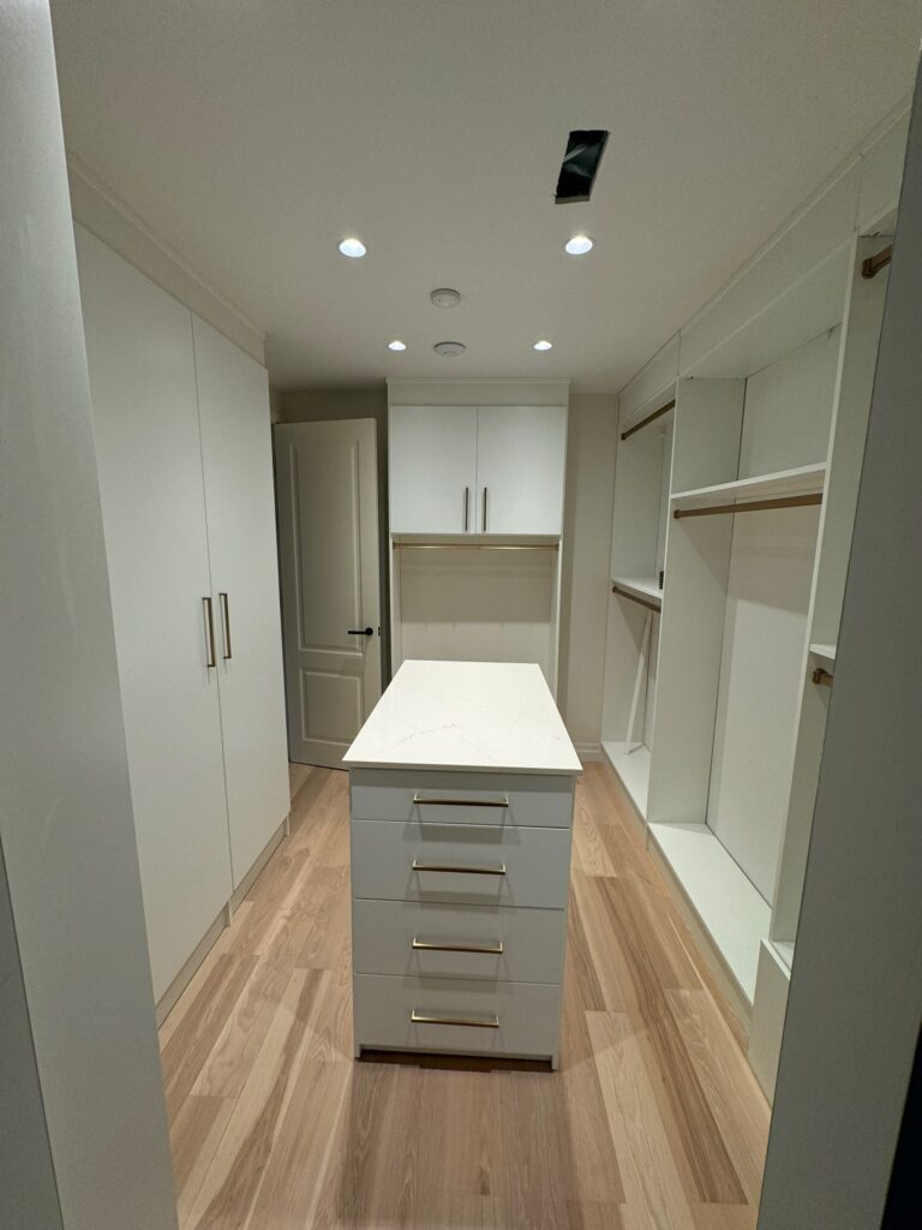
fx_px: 497
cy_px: 615
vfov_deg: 102.1
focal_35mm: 14
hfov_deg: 85.7
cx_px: 461
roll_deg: +0.4
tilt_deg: -5.5
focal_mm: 2.22
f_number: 2.2
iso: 100
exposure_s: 1/120
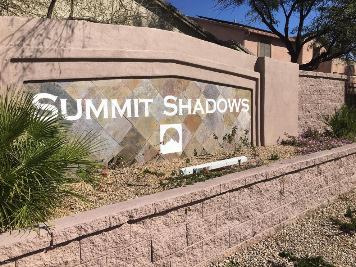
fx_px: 308
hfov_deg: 60.0
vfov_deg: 46.8
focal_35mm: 30
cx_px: 182
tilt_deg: -4.5
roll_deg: +0.6
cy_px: 132
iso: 25
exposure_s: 1/2198
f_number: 2.2
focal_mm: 4.15
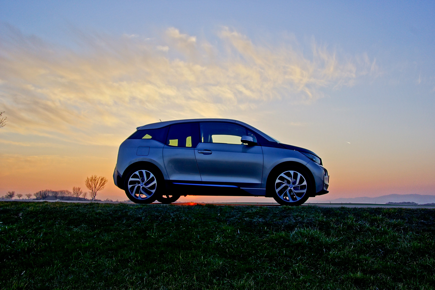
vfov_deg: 43.6
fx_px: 362
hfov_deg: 61.9
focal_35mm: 30
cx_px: 218
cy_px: 145
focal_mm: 20
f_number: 8
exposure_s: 1/250
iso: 400
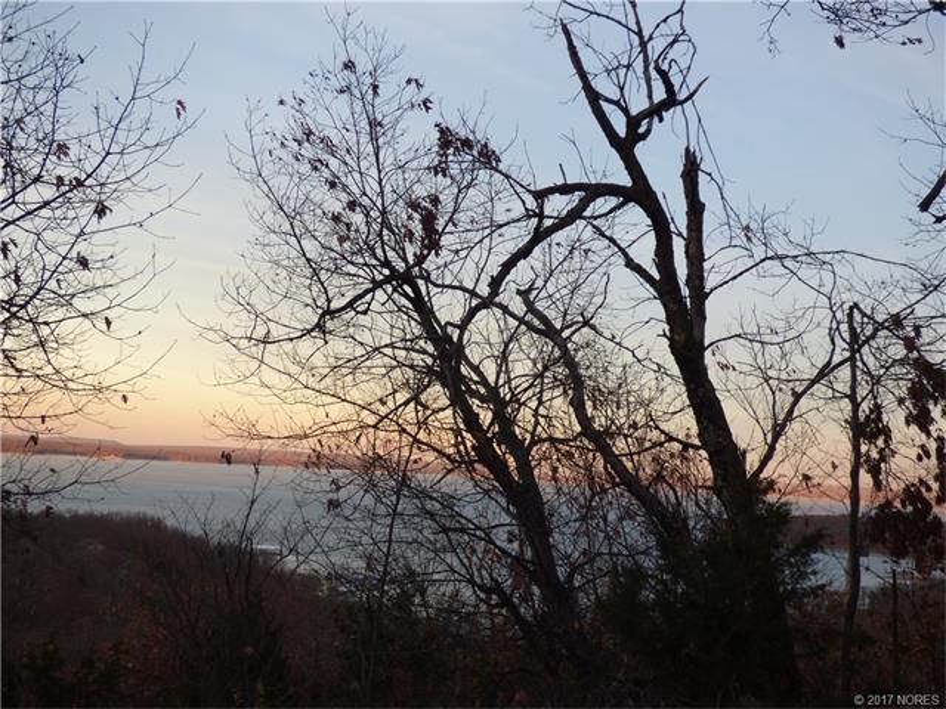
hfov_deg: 41.2
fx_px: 1257
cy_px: 354
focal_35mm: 46
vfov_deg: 31.5
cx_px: 473
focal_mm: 8.24
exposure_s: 1/125
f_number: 3.8
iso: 100
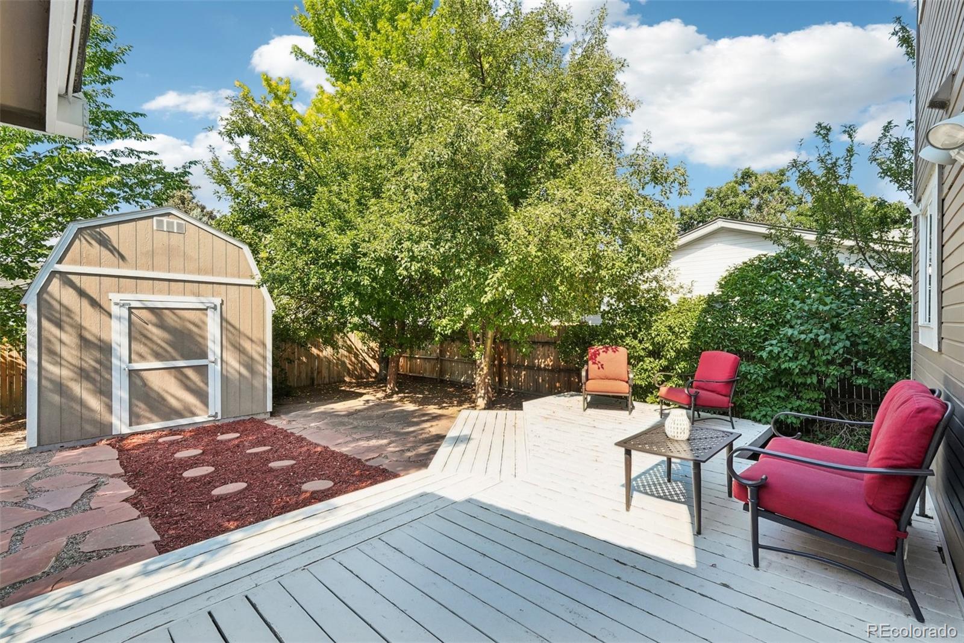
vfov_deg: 77.3
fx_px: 402
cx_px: 482
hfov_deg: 100.4
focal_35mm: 15
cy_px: 322
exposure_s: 1/200
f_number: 8
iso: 800
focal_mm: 10
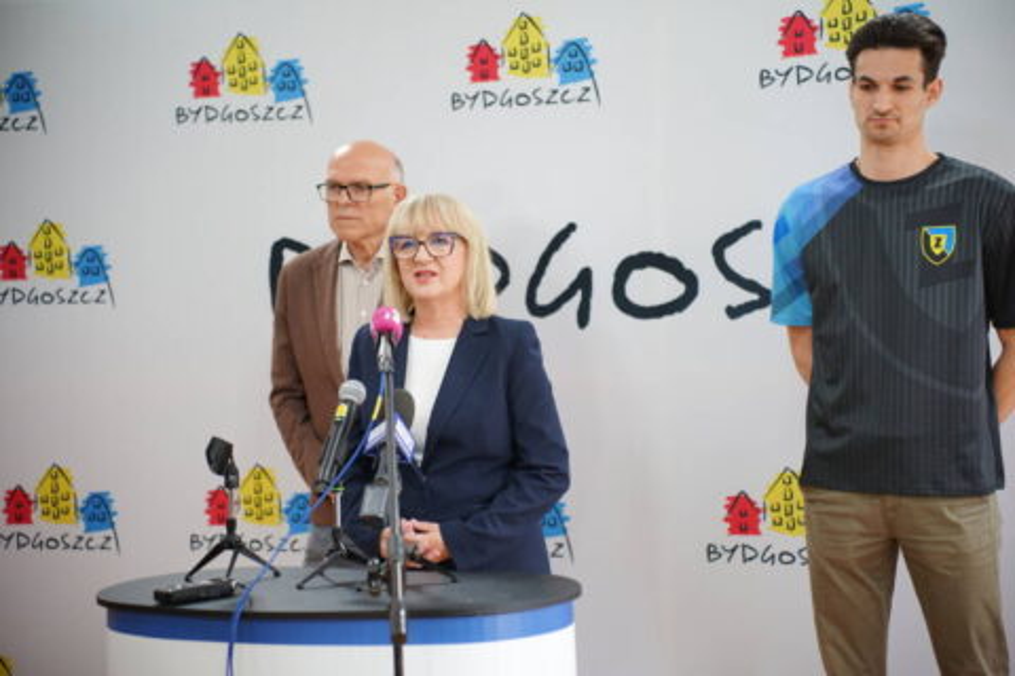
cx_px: 508
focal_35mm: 75
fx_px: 2114
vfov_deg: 18.2
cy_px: 338
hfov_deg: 27.0
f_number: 2.8
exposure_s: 1/100
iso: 1000
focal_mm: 75
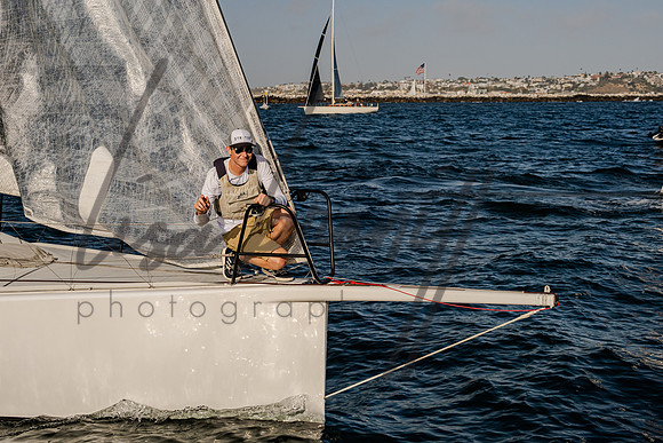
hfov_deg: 39.1
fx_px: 932
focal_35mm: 51
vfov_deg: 26.7
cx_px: 288
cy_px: 186
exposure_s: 1/2500
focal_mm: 42
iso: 400
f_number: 6.3
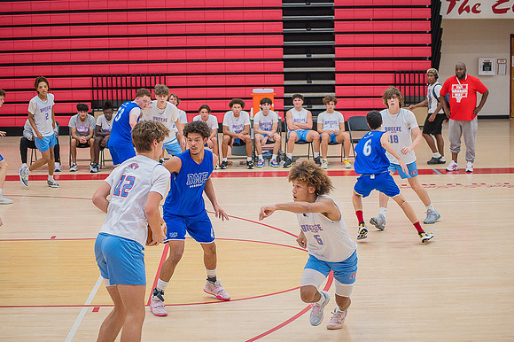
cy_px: 171
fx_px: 1174
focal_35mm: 82
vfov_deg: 16.6
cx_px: 257
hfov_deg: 24.7
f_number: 4.5
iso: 1000
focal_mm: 75
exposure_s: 1/250
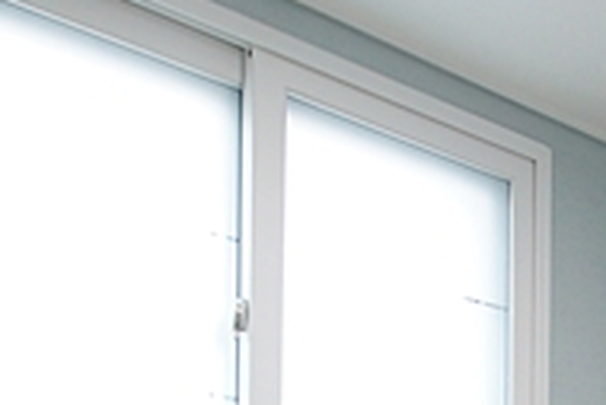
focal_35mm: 63
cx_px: 625
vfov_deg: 18.6
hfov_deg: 29.5
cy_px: 644
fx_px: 1061
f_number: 4
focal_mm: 10
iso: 400
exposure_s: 1/80
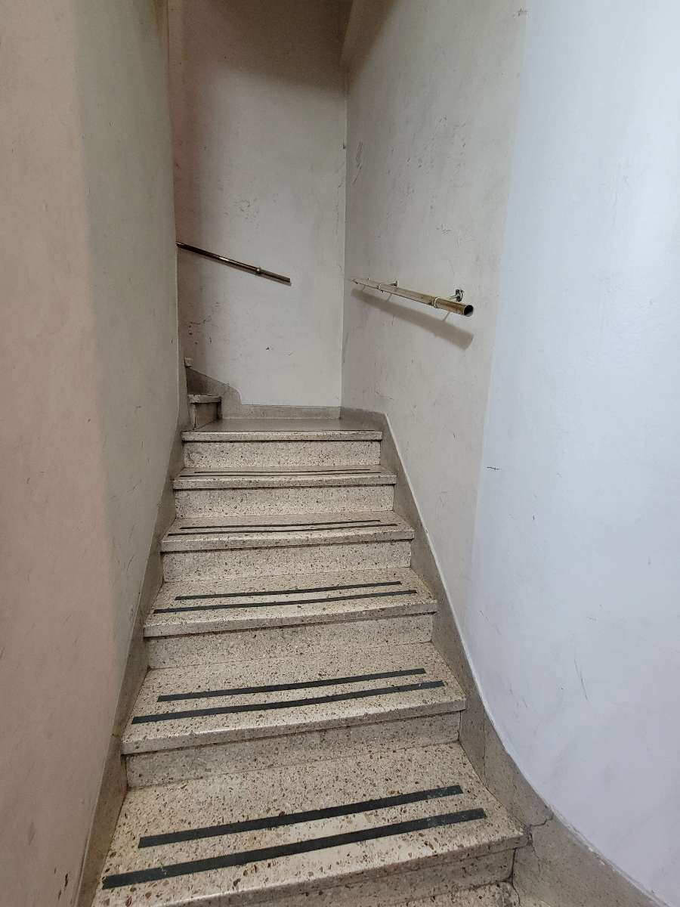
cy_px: 454
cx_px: 340
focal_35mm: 13
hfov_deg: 89.9
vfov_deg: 106.2
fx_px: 340
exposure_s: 1/24
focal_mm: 2.2
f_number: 2.2
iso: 640
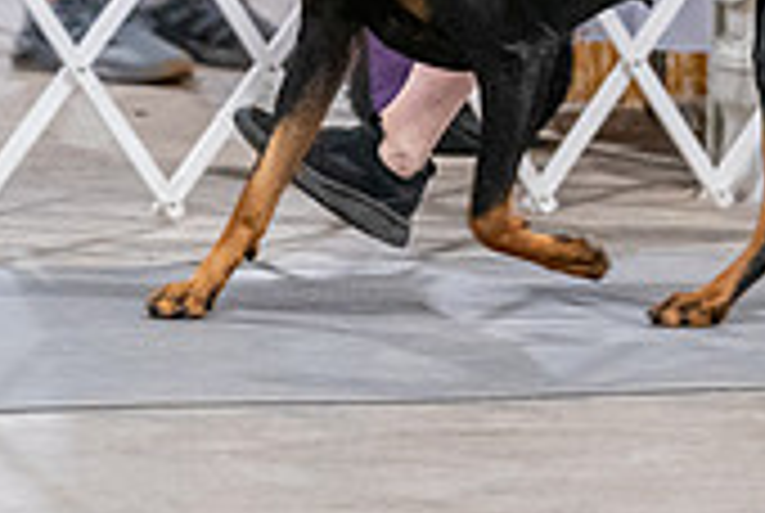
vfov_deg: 2.4
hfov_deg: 3.5
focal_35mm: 583
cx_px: 468
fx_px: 12410
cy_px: -259
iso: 6400
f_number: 3.2
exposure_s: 1/320
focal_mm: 171
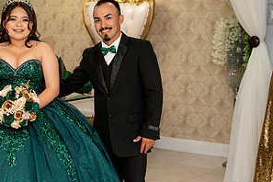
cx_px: 17
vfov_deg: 15.5
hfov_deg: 22.5
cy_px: 131
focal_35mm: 88
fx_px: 667
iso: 800
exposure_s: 1/250
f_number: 2.8
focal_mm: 45
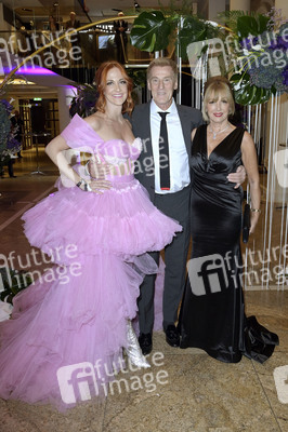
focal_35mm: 31
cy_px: 216
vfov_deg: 60.3
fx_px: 373
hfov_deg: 42.3
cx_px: 144
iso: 2500
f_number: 5
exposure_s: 1/125
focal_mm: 31
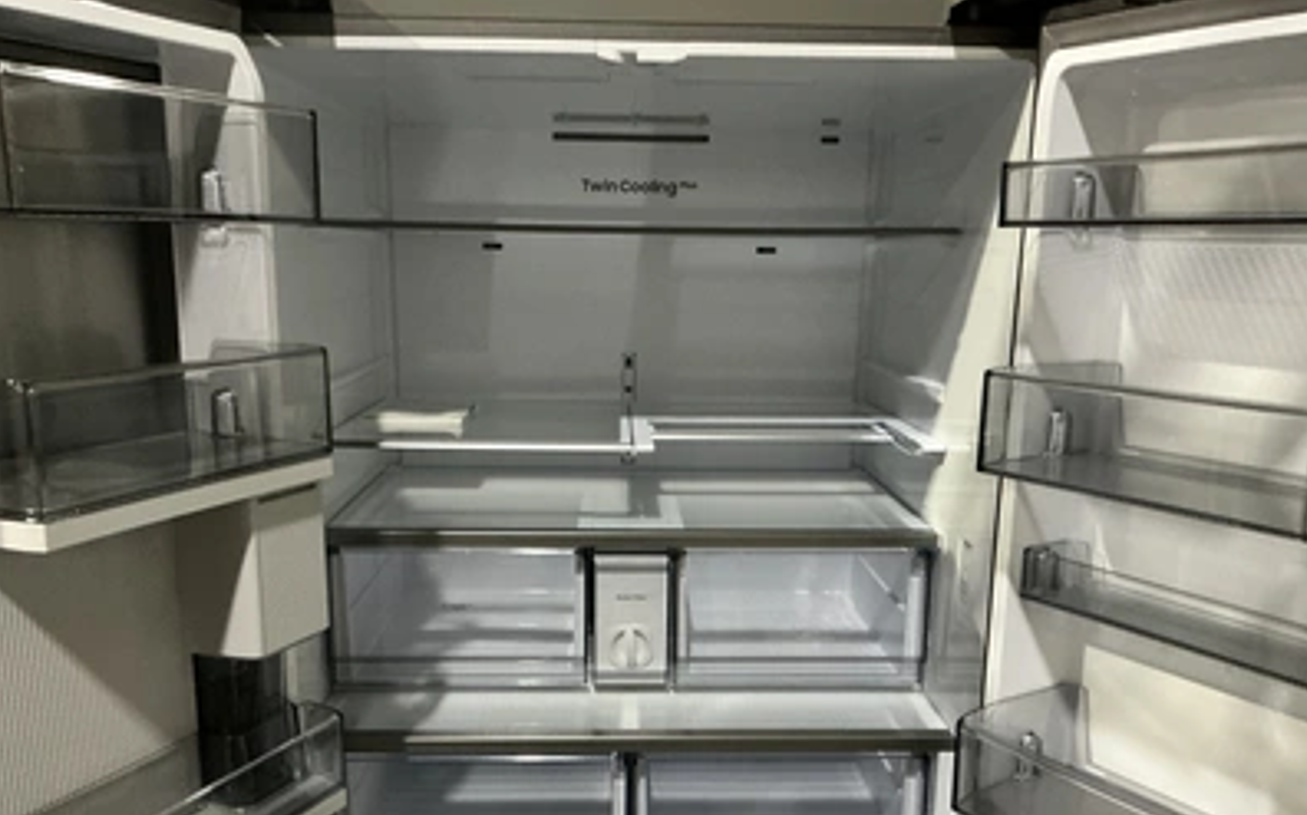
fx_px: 1068
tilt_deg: -12.3
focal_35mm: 30
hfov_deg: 62.9
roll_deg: -1.8
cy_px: 492
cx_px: 650
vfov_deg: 41.6
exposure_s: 1/30
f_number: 1.8
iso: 400
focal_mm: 3
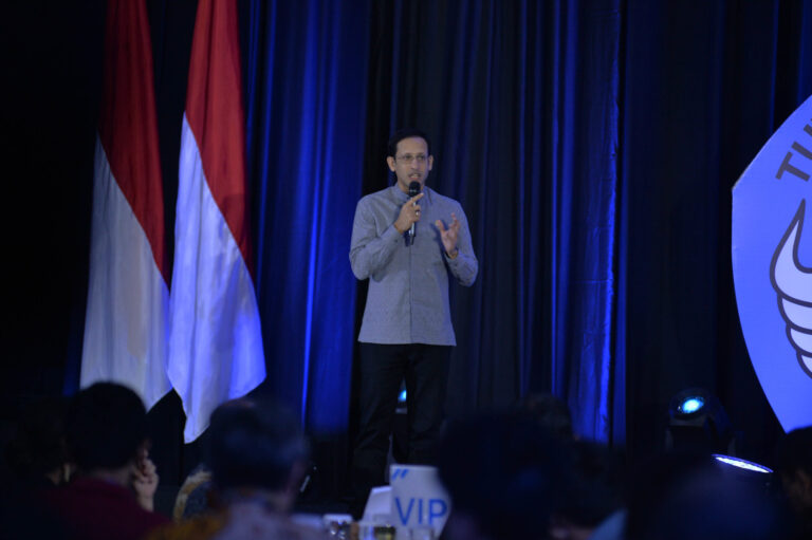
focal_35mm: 200
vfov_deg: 6.9
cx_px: 406
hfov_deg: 10.3
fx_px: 4508
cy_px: 270
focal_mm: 200
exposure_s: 1/125
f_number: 2.8
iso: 2000
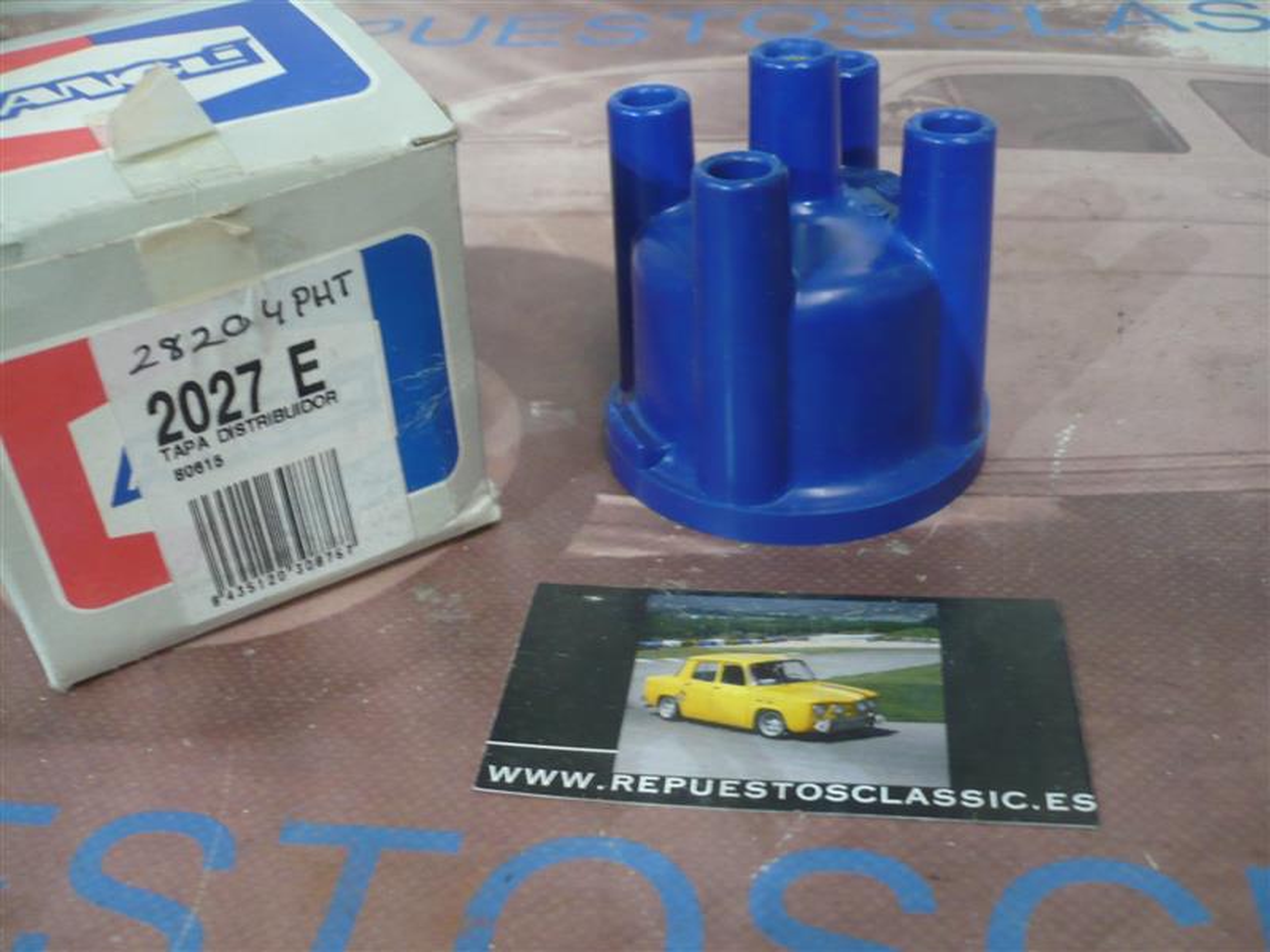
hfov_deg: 52.6
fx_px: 1284
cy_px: 476
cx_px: 635
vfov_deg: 40.7
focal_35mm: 35
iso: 200
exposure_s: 1/4
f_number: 2.8
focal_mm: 5.8
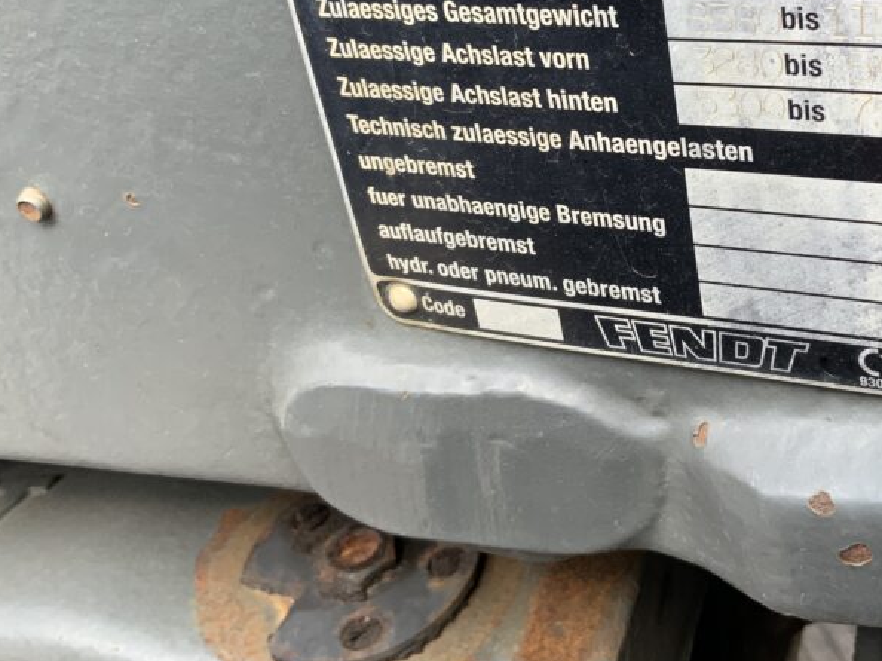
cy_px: 153
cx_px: 610
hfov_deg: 37.6
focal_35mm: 50
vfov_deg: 28.6
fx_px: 1273
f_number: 1.8
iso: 16
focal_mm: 3
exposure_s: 1/129
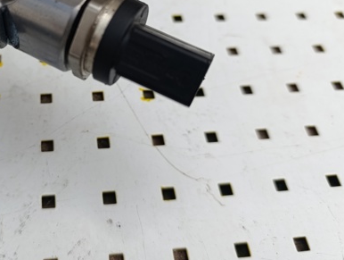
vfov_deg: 37.3
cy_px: 80
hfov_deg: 47.2
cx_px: 89
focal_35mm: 38
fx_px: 378
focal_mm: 6.14
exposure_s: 1/100
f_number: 1.6
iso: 64
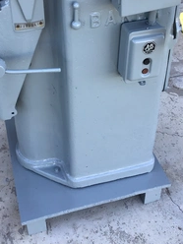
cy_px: 70
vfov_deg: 37.5
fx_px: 352
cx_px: 76
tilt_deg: -36.3
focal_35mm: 50
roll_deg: +2.4
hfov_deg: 29.1
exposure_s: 1/120
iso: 40
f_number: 2.4
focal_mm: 3.3
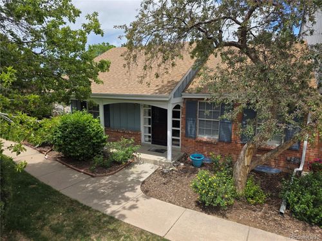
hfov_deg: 73.9
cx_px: 161
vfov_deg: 58.9
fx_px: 214
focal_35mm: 23
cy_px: 120
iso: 80
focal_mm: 6.3
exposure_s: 1/3550
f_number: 1.7
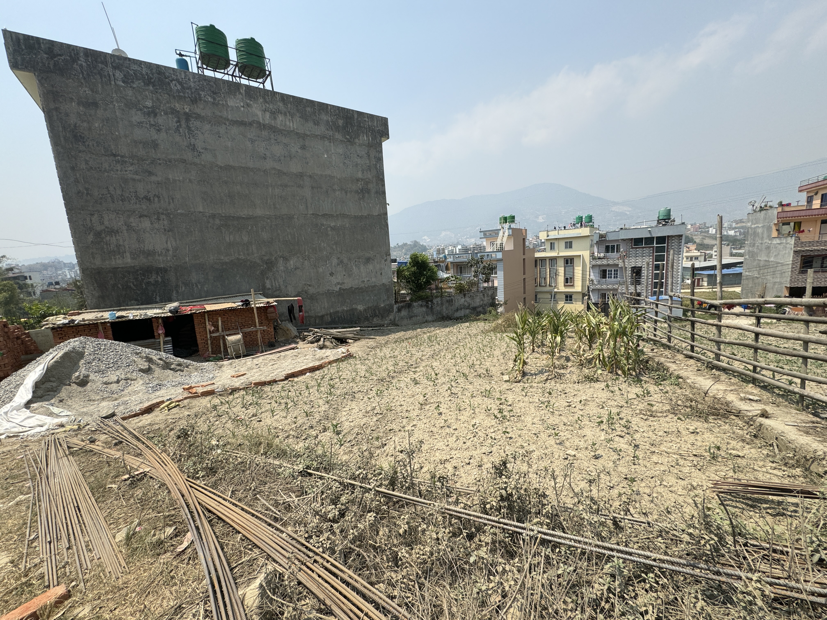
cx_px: 414
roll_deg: +4.6
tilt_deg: -9.2
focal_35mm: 14
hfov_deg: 102.1
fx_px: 334
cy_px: 310
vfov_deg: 85.7
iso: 50
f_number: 2.2
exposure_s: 1/1927
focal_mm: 2.22
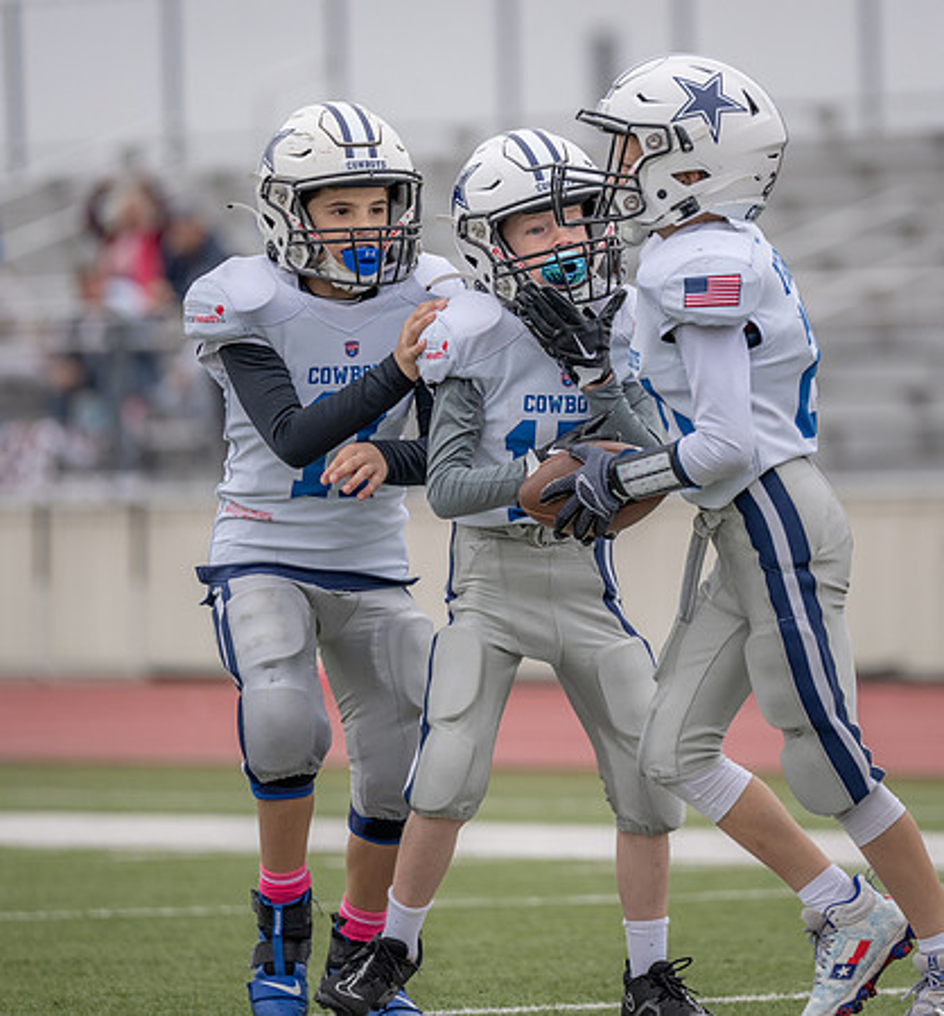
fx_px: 11029
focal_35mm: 344
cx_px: 638
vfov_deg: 5.3
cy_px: 373
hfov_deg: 4.9
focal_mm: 200
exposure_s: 1/1250
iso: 200
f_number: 2.8
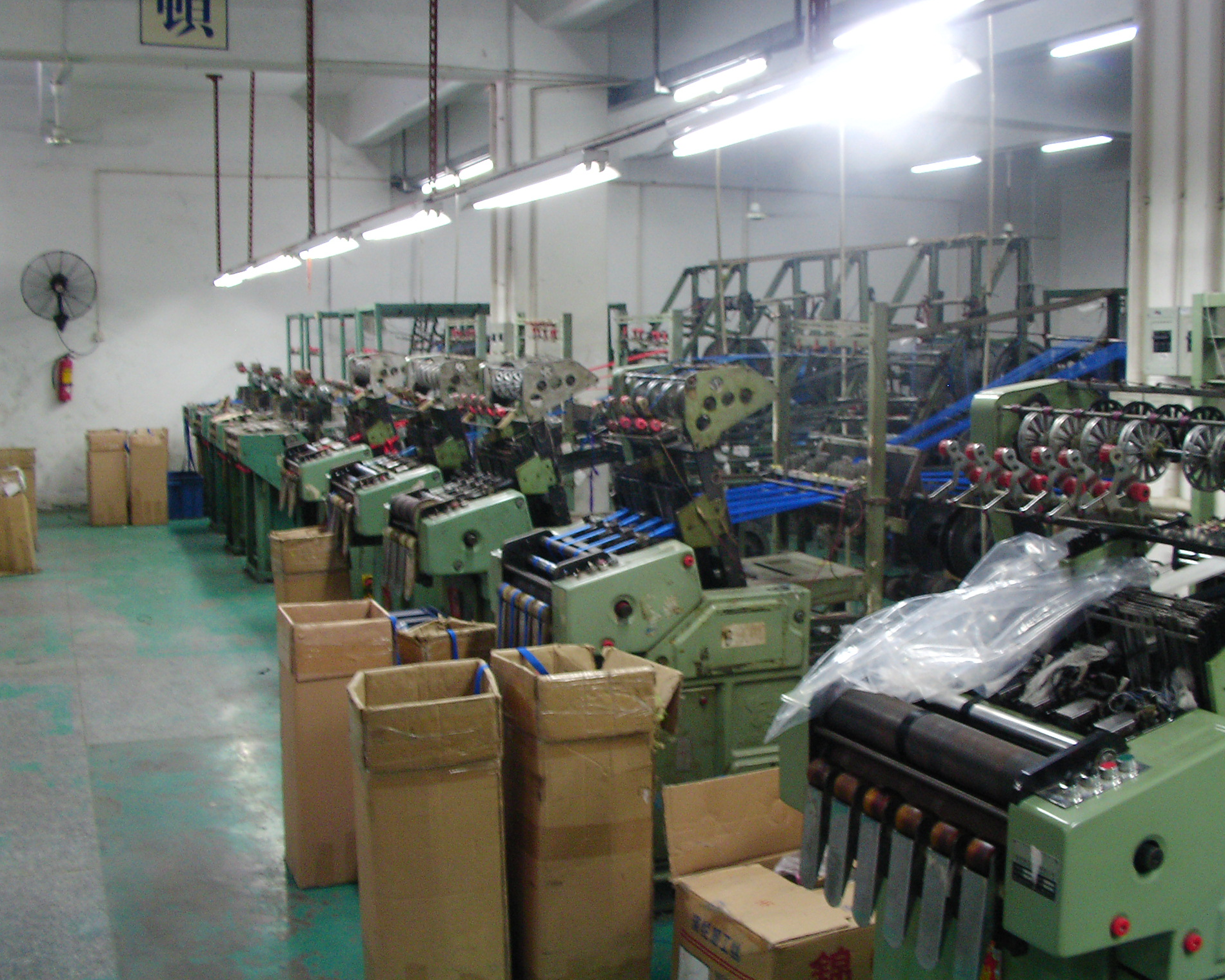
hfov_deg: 45.8
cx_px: 655
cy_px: 490
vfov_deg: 37.3
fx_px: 1450
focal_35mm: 40
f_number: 3.5
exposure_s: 1/5
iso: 100
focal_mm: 5.8
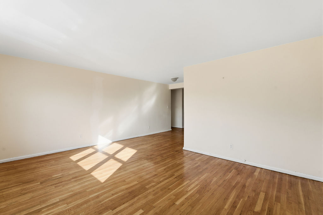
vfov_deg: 73.8
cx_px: 162
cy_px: 108
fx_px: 144
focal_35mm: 16
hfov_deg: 96.7
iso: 100
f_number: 8
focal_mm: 16
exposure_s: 1/80
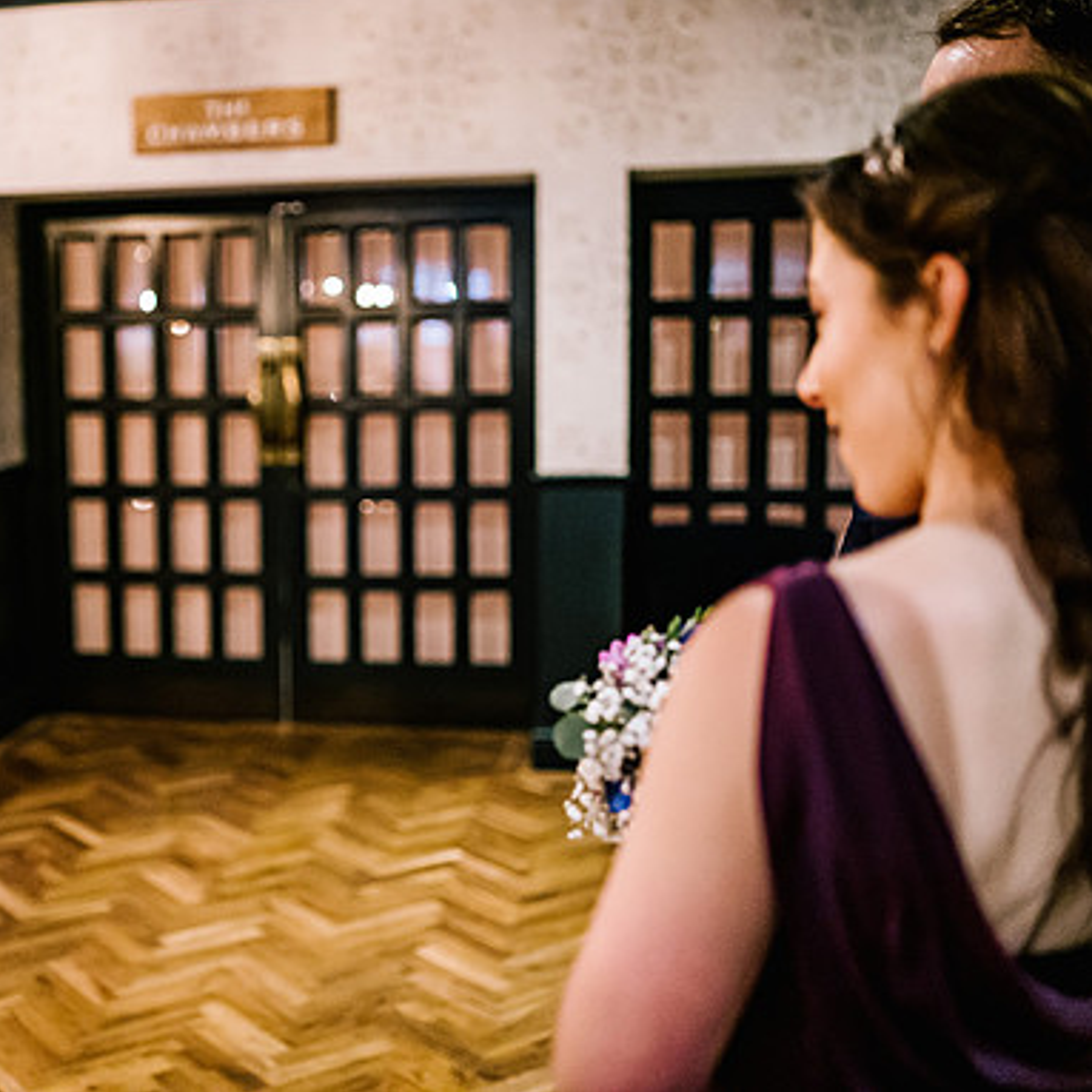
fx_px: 1606
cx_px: 271
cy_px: 543
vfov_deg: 37.6
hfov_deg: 36.7
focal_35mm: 45
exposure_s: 1/500
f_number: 1.4
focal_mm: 35
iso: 4000
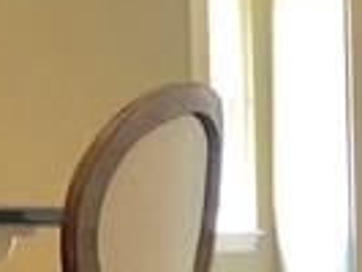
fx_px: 2250
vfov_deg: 6.8
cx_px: 683
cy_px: 490
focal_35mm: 215
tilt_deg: -5.8
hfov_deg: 8.8
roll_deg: +0.2
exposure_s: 1/15
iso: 50
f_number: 1.8
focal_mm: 3.99
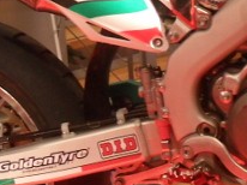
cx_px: 324
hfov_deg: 13.9
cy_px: 64
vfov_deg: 10.9
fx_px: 969
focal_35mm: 136
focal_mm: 6.2
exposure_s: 1/30
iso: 200
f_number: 2.8
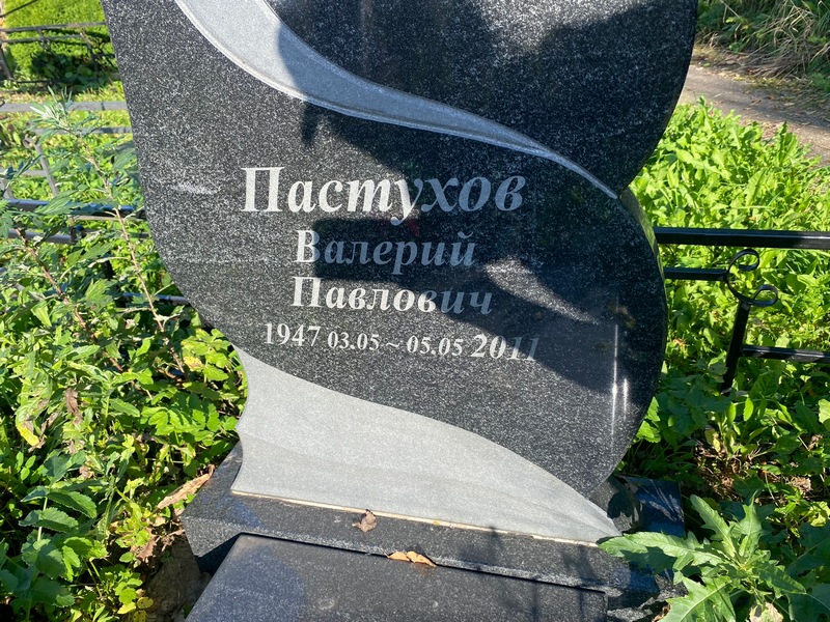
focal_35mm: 26
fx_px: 623
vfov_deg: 53.1
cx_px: 415
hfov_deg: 67.3
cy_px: 311
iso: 32
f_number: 1.8
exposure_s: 1/733
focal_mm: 4.25
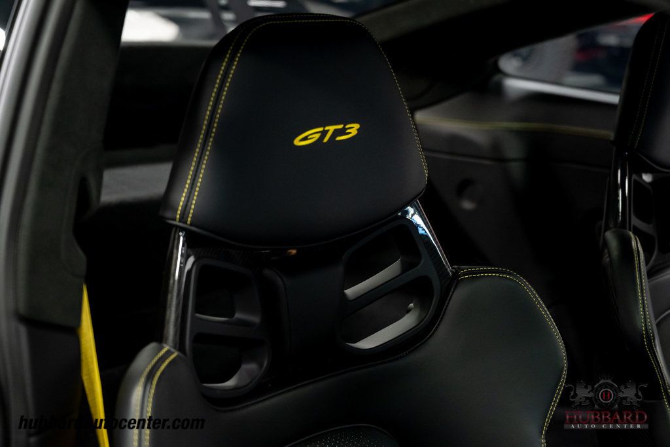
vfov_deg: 25.1
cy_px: 224
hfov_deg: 36.9
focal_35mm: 54
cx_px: 335
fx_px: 1005
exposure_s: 1/60
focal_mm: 54
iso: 3200
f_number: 4
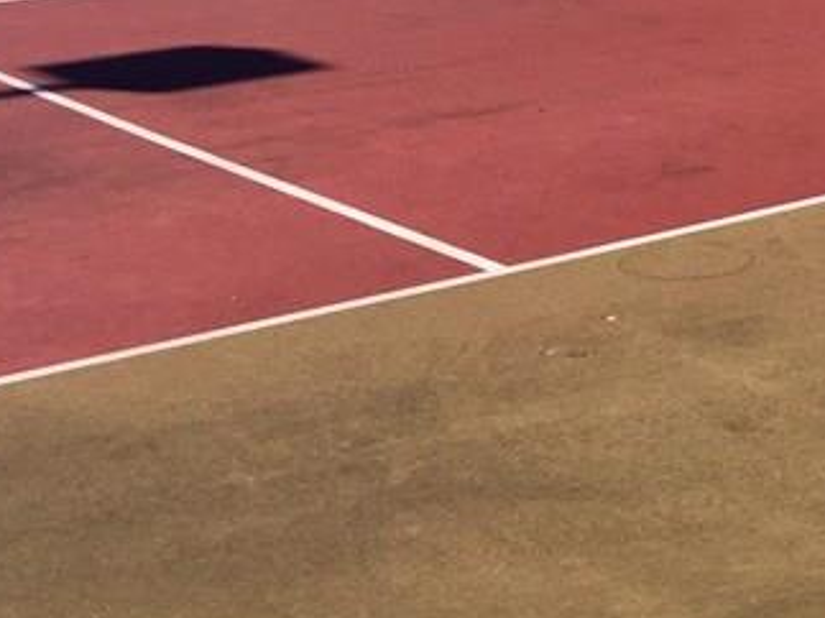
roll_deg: -0.3
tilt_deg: -2.3
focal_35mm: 92
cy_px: -255
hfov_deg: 19.6
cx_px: 1070
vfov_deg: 15.1
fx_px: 2192
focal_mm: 4.15
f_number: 2.2
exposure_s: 1/1799
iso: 32
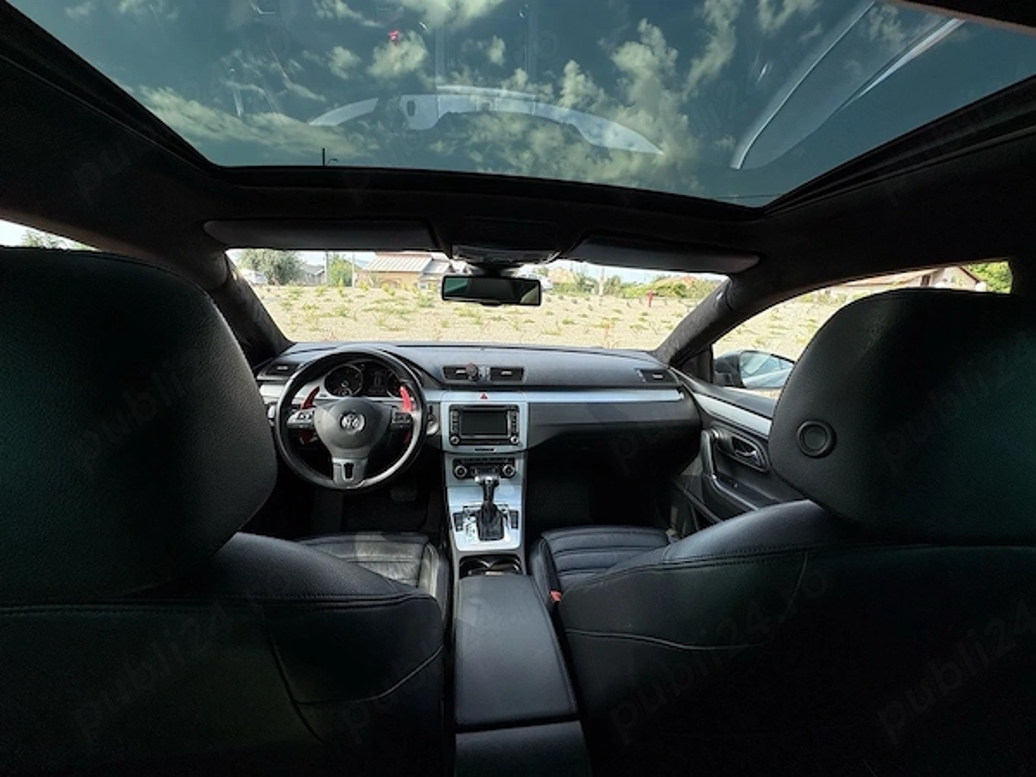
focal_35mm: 14
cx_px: 518
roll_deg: -1.2
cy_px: 388
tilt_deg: -11.8
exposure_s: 1/412
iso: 40
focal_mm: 2.22
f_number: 2.2
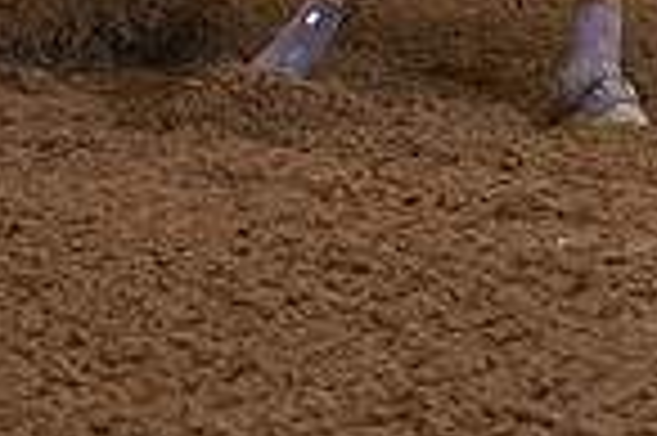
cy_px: -402
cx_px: 752
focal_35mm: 279
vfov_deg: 4.8
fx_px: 5086
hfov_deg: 7.3
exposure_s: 1/250
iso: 2000
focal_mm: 70
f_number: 3.2
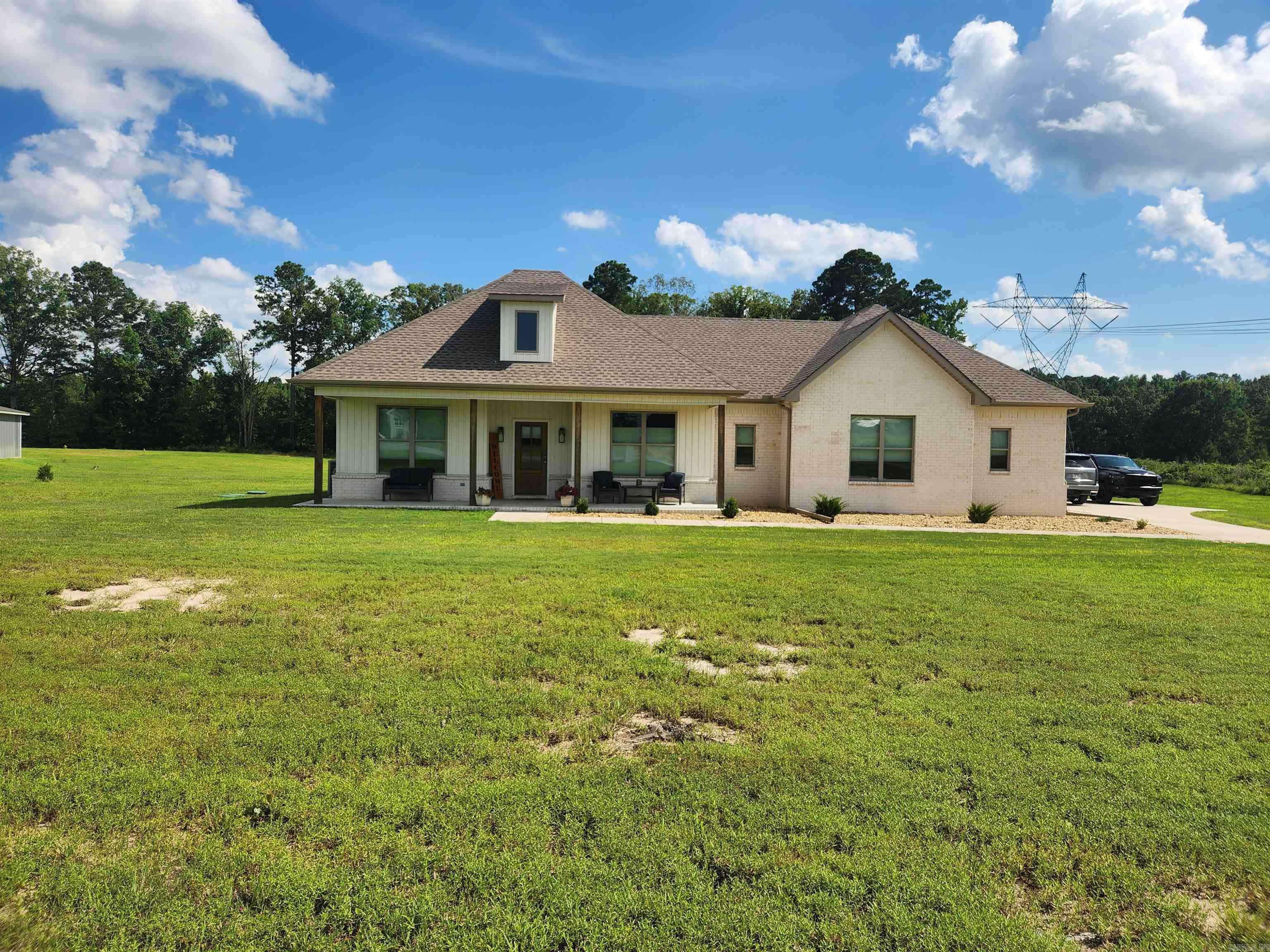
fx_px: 844
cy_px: 476
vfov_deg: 58.9
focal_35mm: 23
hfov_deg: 73.9
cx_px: 635
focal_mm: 5.4
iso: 20
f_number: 1.8
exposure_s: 1/2222
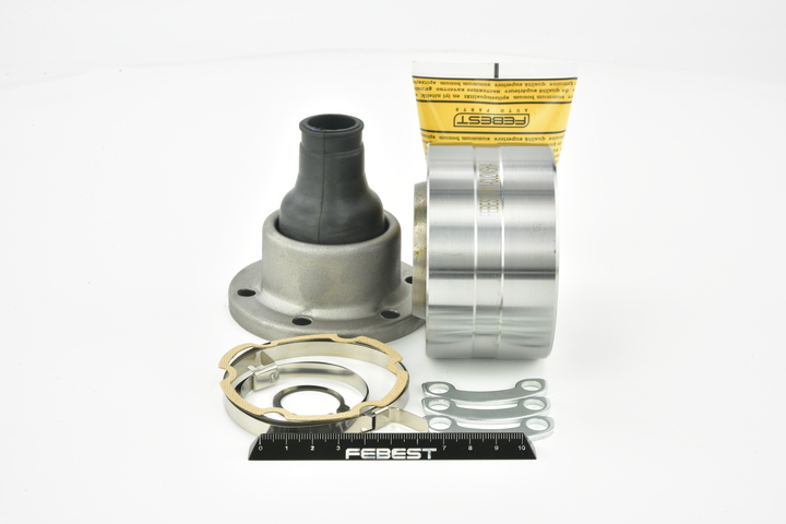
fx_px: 1310
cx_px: 393
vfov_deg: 22.6
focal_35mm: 60
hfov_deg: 33.4
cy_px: 262
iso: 64
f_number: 25
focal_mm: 60
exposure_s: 1/2.5
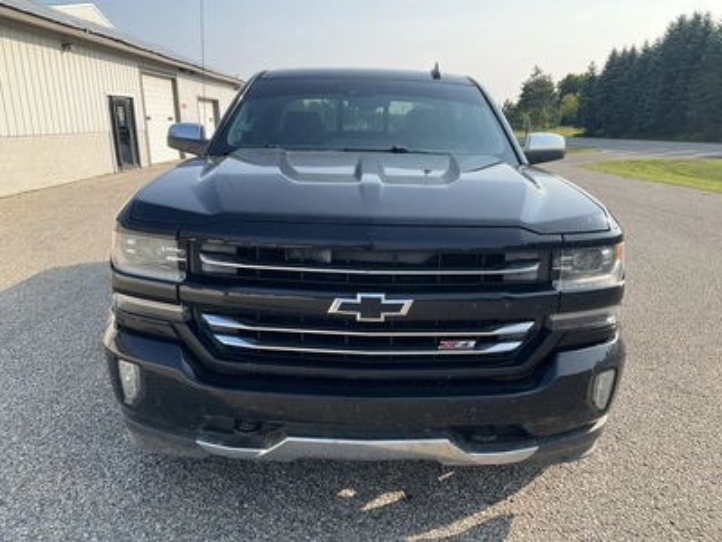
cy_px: 271
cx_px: 361
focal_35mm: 29
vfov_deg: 48.2
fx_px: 605
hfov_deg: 61.7
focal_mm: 3
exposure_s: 1/650
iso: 25
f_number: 1.8
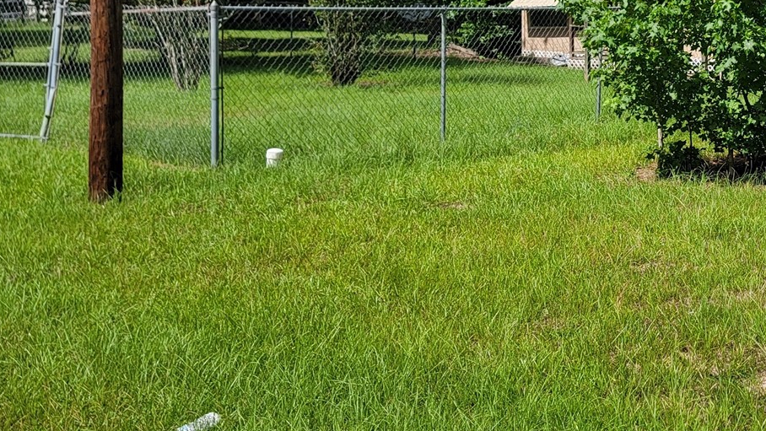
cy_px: 16
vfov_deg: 19.9
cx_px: 776
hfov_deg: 32.4
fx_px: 1199
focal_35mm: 59
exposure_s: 1/984
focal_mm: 6.7
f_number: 1.8
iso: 16
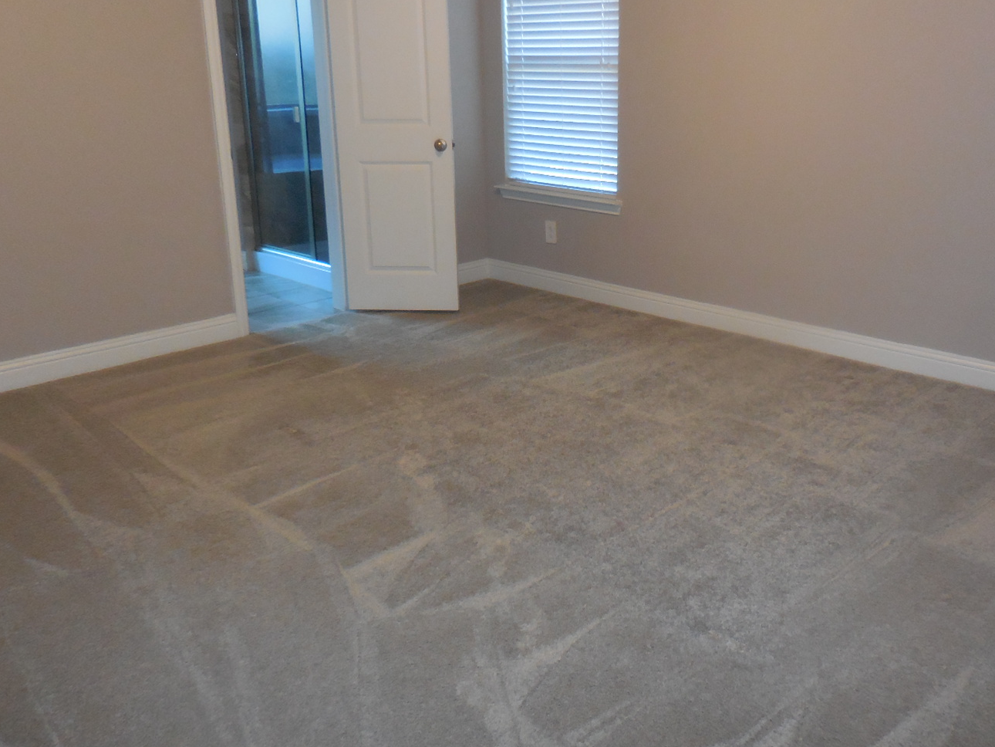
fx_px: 891
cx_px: 562
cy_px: 298
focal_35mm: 31
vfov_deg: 45.2
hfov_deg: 58.1
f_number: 3.3
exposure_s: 1/25
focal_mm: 4.5
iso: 280
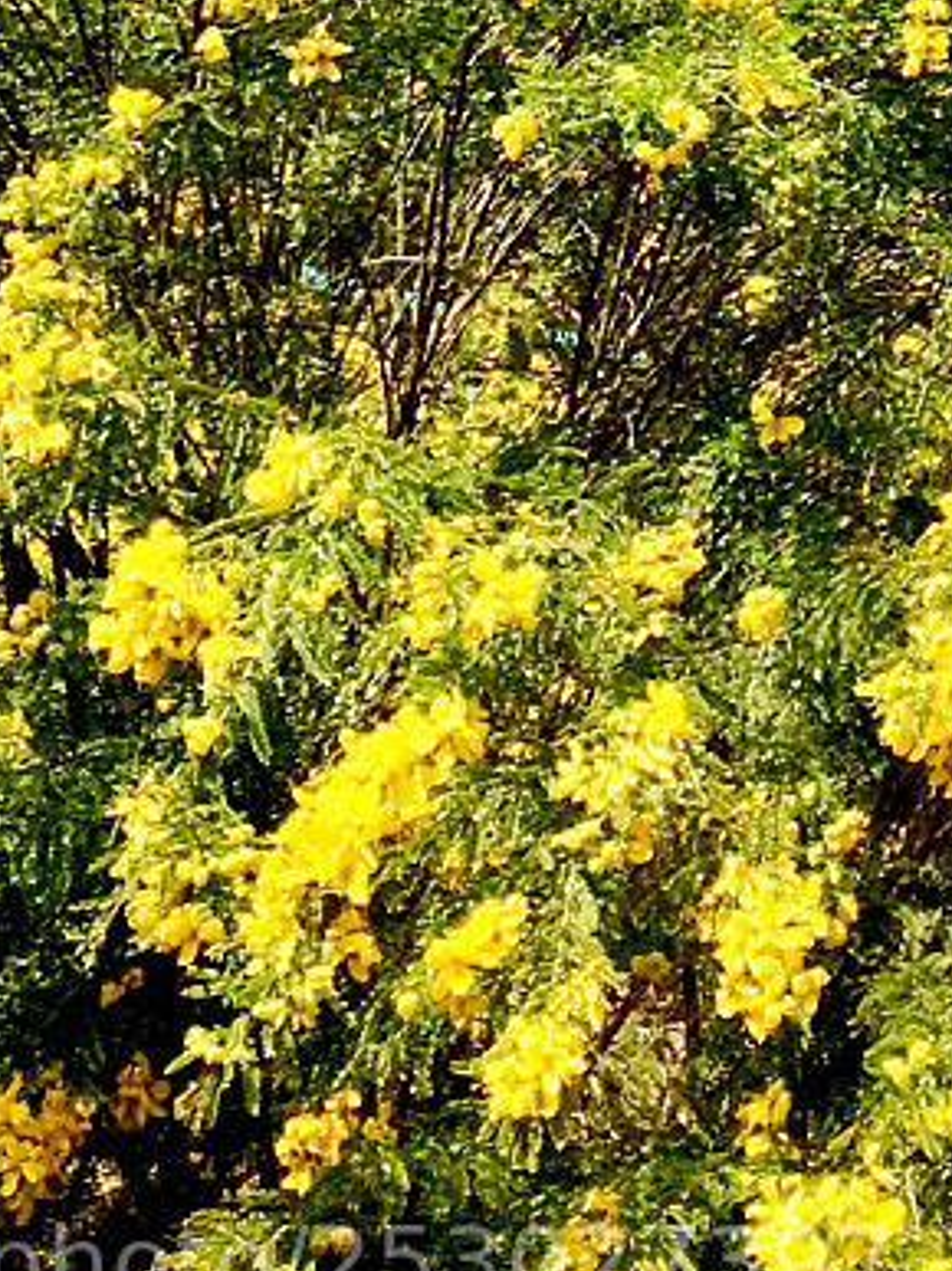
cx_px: 1146
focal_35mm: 120
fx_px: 4403
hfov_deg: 12.1
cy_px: -1107
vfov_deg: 14.3
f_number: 2.2
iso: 25
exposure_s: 1/1261
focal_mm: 4.15
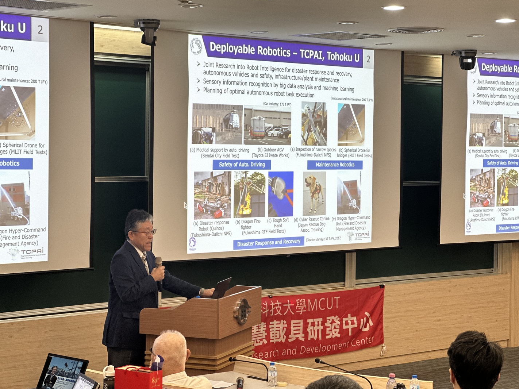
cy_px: 195
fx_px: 1169
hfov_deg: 25.0
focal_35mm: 78
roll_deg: -0.4
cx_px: 257
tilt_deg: -1.9
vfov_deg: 18.9
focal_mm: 9
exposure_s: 1/60
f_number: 2.8
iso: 160
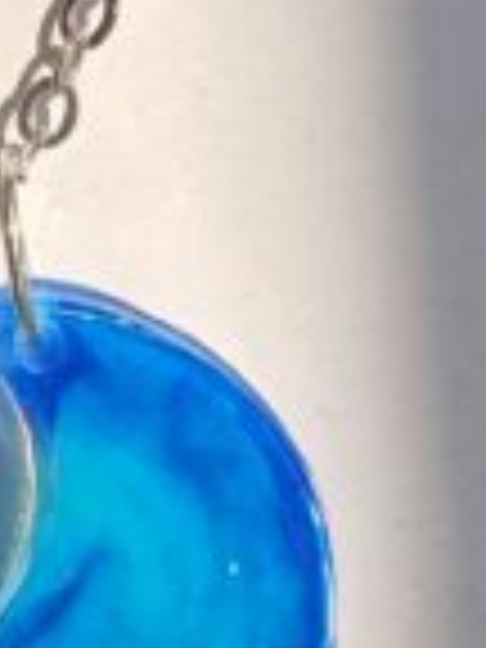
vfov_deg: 13.6
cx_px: -99
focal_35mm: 144
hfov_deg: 10.1
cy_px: 117
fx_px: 2696
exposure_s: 1/431
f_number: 1.8
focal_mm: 3.98
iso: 20
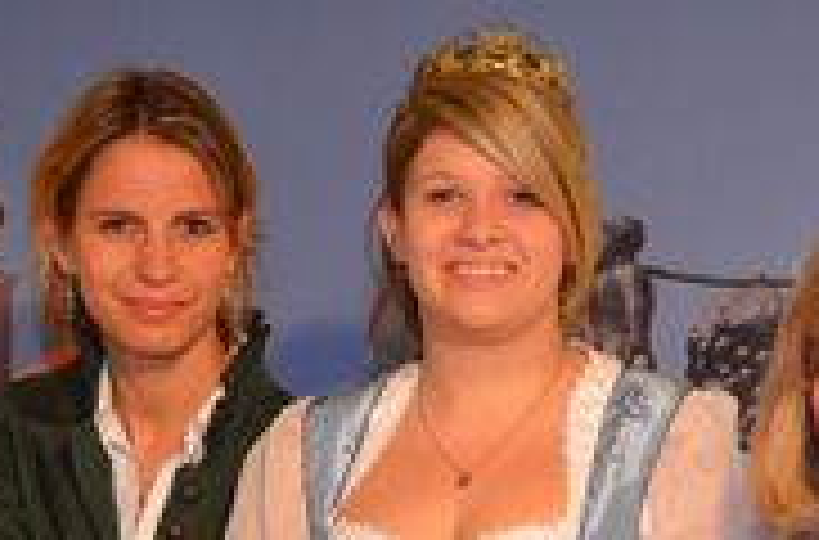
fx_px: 2775
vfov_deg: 11.0
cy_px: 583
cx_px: 400
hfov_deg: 16.8
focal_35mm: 122
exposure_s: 1/60
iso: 800
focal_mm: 29
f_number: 4
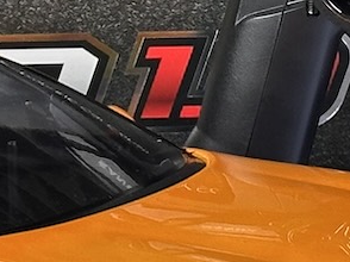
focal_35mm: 327
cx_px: 215
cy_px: -141
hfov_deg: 6.1
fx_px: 3304
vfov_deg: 4.5
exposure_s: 1/50
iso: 64
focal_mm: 6.86
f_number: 1.78
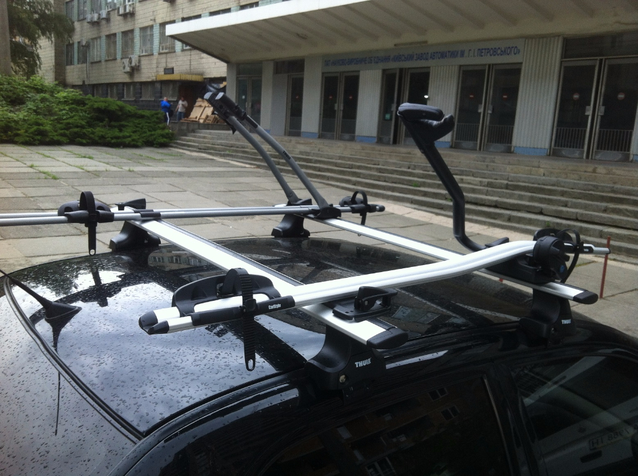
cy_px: 238
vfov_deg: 40.6
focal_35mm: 35
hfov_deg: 52.7
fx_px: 644
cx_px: 319
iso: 80
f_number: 2.8
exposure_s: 1/60
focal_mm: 3.85
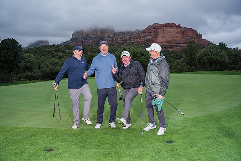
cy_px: 80
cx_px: 120
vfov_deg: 53.2
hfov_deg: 73.7
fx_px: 161
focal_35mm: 24
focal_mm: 24
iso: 320
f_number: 4.5
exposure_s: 1/320
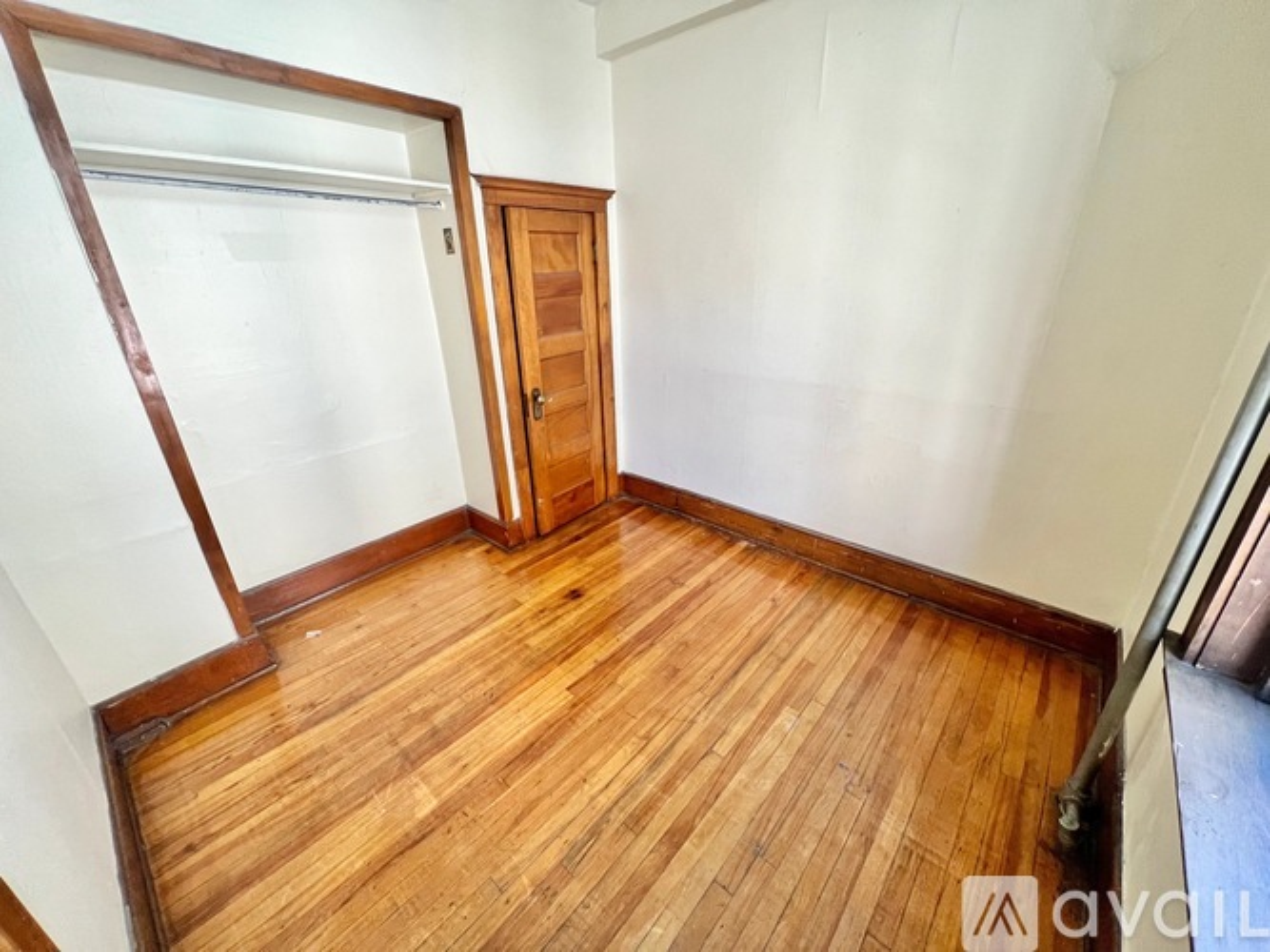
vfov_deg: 89.9
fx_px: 477
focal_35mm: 13
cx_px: 635
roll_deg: +1.8
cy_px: 476
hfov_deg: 106.2
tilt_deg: -22.6
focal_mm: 1.57
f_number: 1.8
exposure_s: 1/99
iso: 125
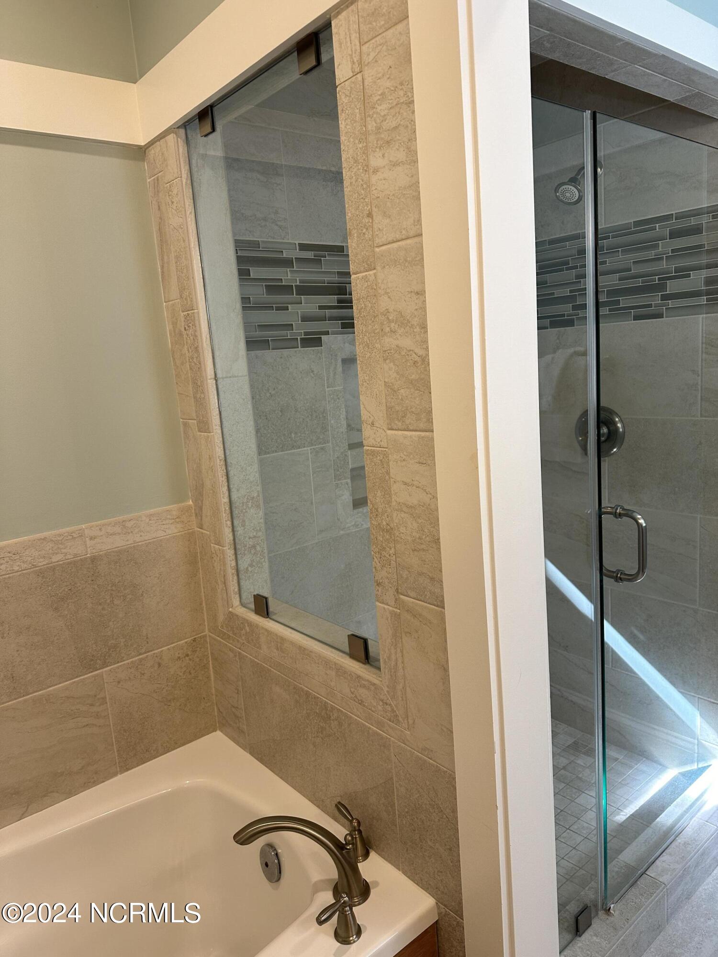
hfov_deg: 56.8
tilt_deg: -9.2
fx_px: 664
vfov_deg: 71.6
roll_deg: +5.1
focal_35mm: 24
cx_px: 359
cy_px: 478
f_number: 1.78
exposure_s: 1/120
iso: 100
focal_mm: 6.86
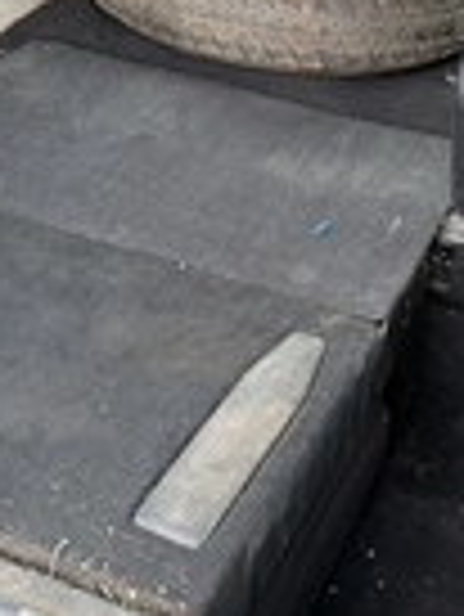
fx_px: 1249
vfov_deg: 27.6
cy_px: 198
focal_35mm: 70
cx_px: 302
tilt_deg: -33.6
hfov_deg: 21.0
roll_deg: -2.2
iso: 125
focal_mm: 6.76
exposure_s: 1/121
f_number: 1.78
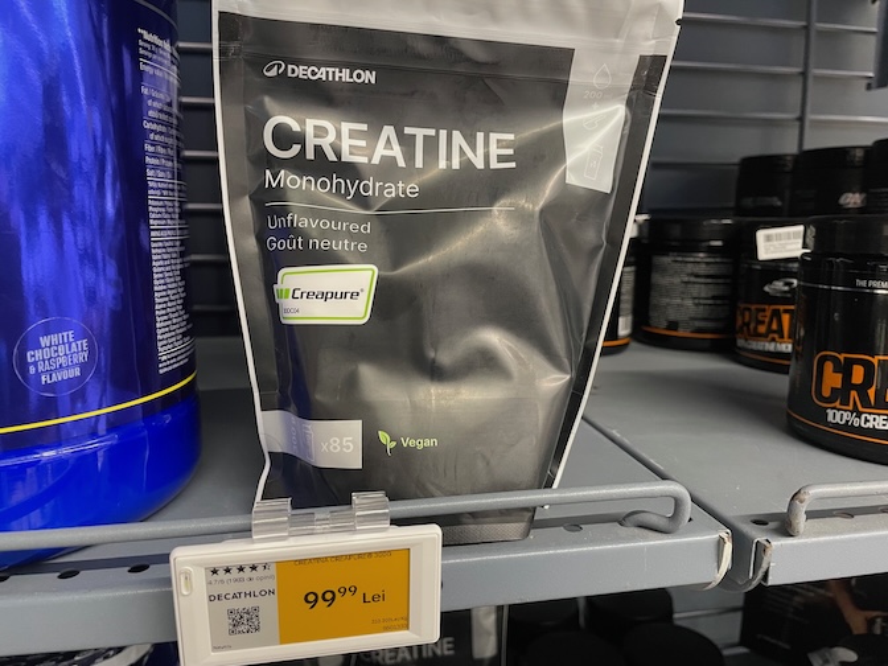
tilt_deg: -7.7
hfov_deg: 67.3
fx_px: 667
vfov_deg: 53.1
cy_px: 333
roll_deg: +1.2
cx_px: 444
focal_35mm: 26
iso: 400
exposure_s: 1/60
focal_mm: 4.2
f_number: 1.6
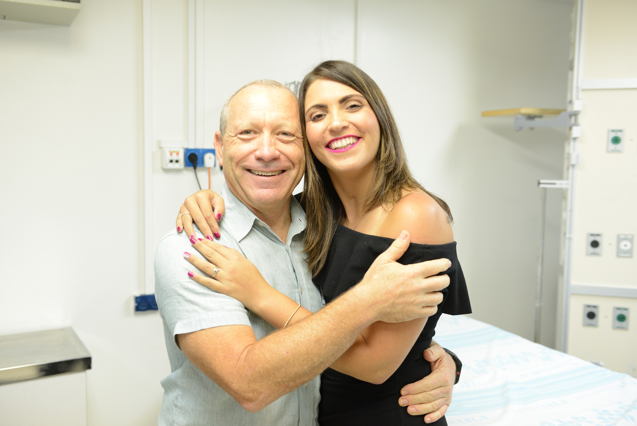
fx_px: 620
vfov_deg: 37.9
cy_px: 213
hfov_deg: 54.4
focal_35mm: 35
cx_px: 318
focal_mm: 35
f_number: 3.5
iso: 1000
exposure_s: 1/125
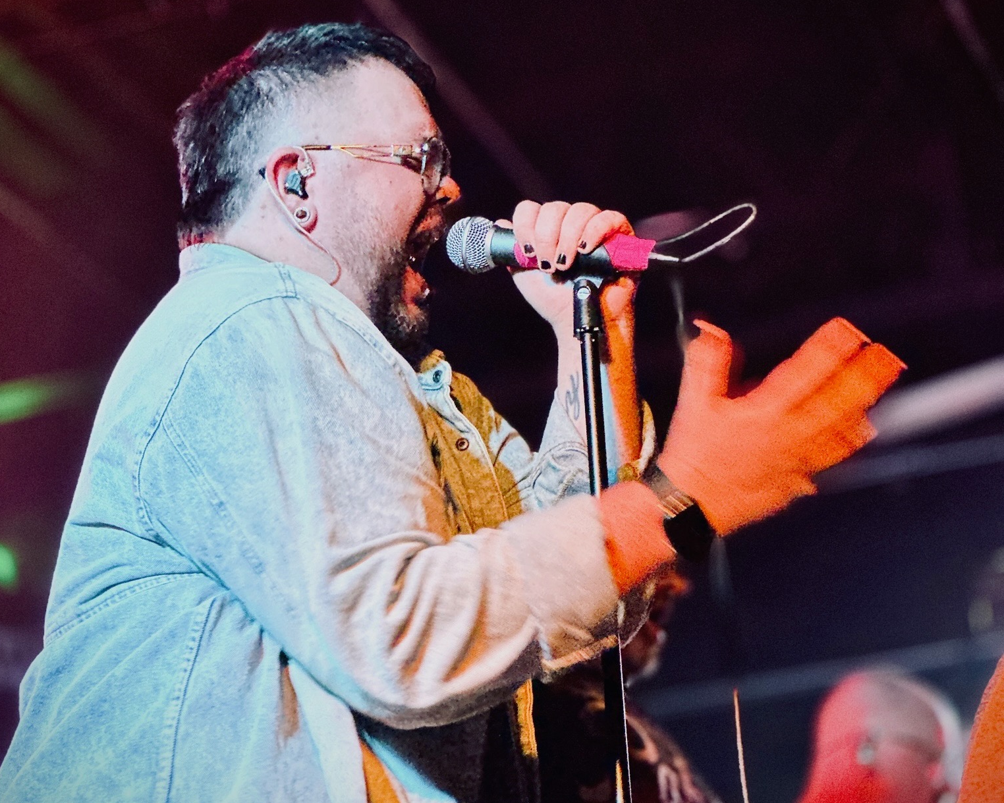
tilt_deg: +26.5
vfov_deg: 15.2
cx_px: 499
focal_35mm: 101
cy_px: 289
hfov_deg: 19.0
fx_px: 3001
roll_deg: +4.3
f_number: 2.8
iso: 2000
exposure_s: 1/15
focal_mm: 9
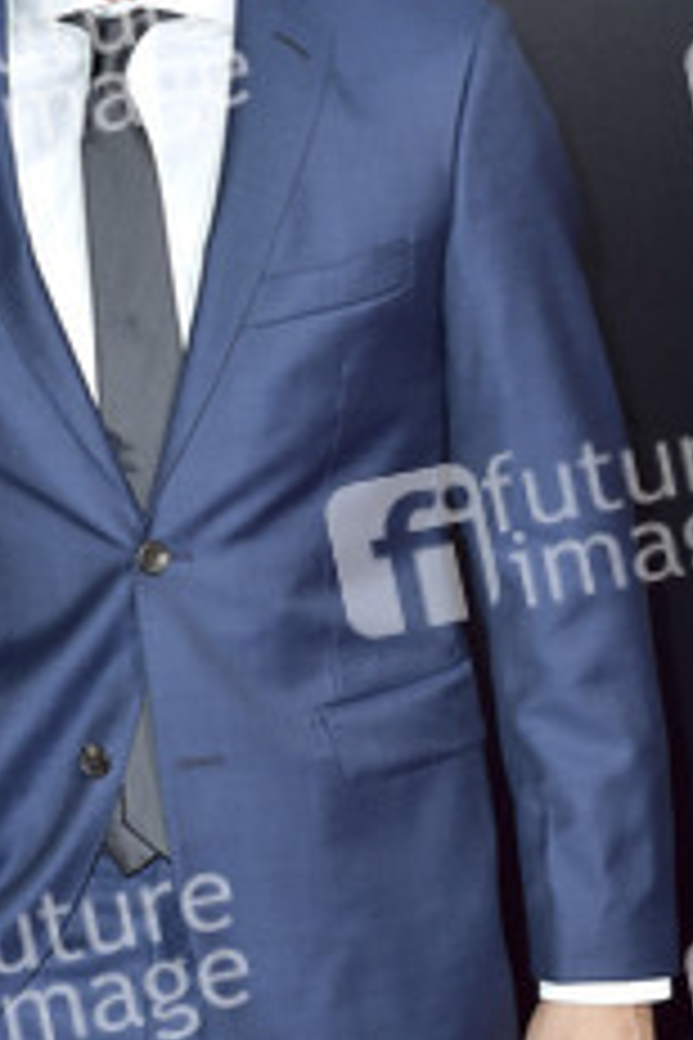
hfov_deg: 11.3
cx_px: 151
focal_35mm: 121
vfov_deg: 16.9
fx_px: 3494
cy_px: 306
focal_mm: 70
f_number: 6.3
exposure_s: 1/250
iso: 400
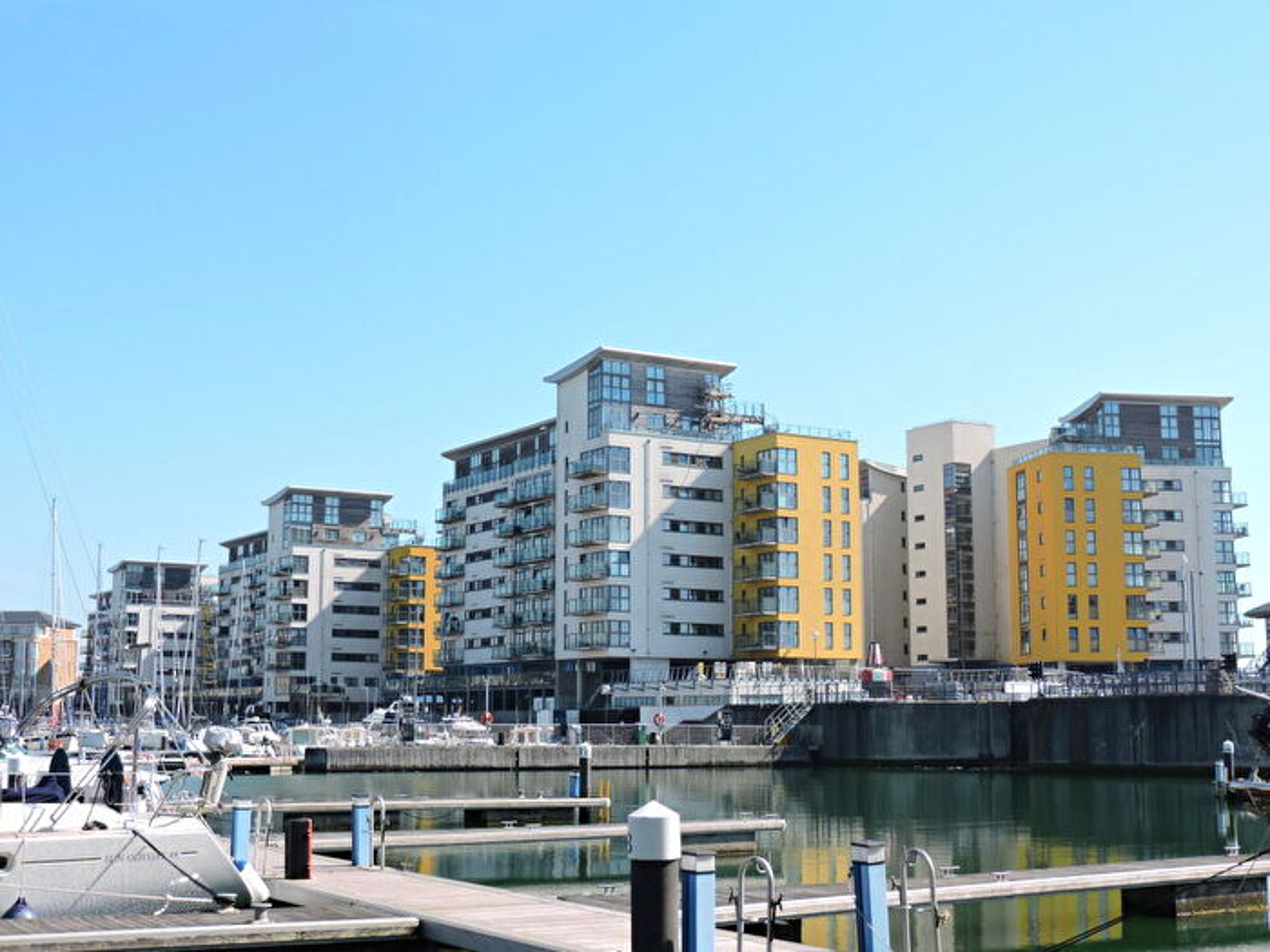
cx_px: 635
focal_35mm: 47
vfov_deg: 30.9
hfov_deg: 40.4
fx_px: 1724
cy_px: 476
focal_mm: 8.4
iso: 100
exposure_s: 1/640
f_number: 3.5
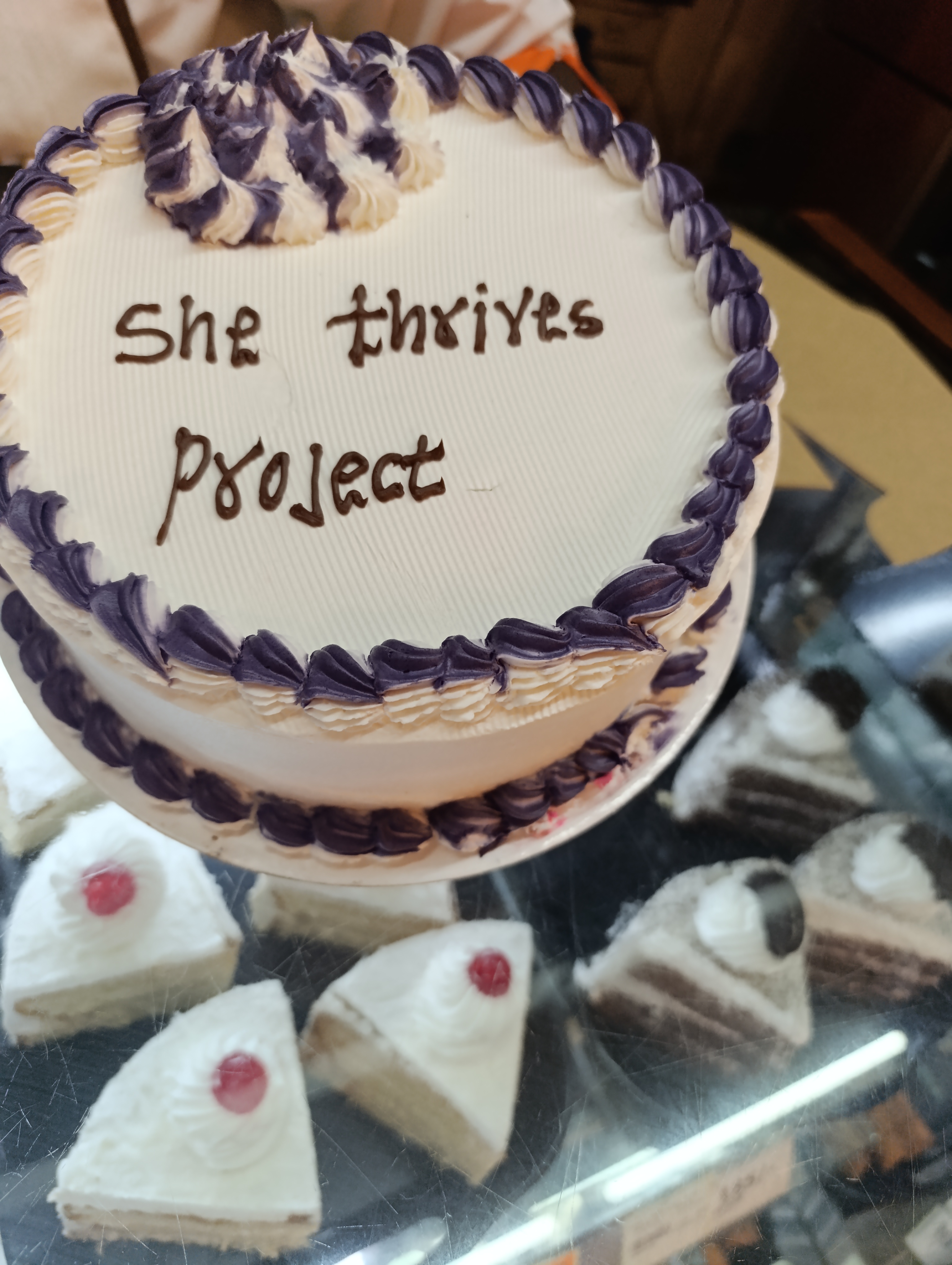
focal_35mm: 23
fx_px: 841
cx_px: 476
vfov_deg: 73.8
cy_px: 632
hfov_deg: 59.0
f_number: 1.6
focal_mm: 6.14
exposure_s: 1/100
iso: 640
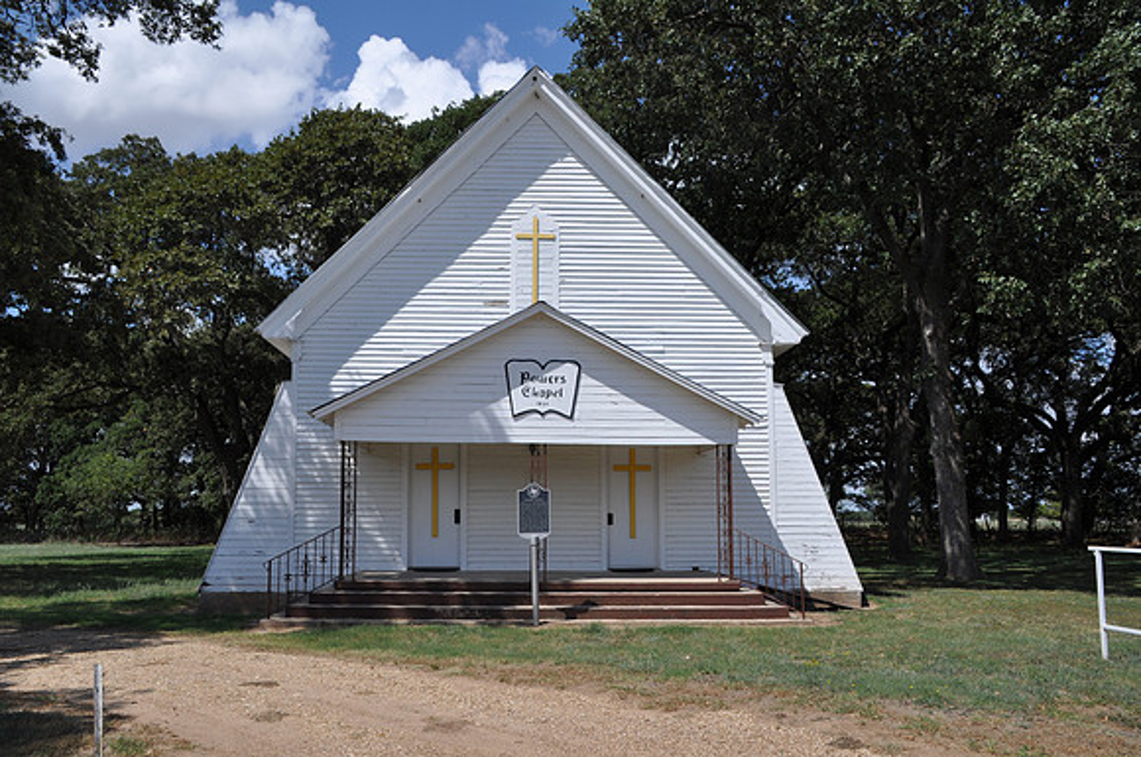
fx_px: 1044
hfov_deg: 57.3
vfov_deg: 39.9
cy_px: 378
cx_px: 570
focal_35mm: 33
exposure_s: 1/160
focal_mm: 22
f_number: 13
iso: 200
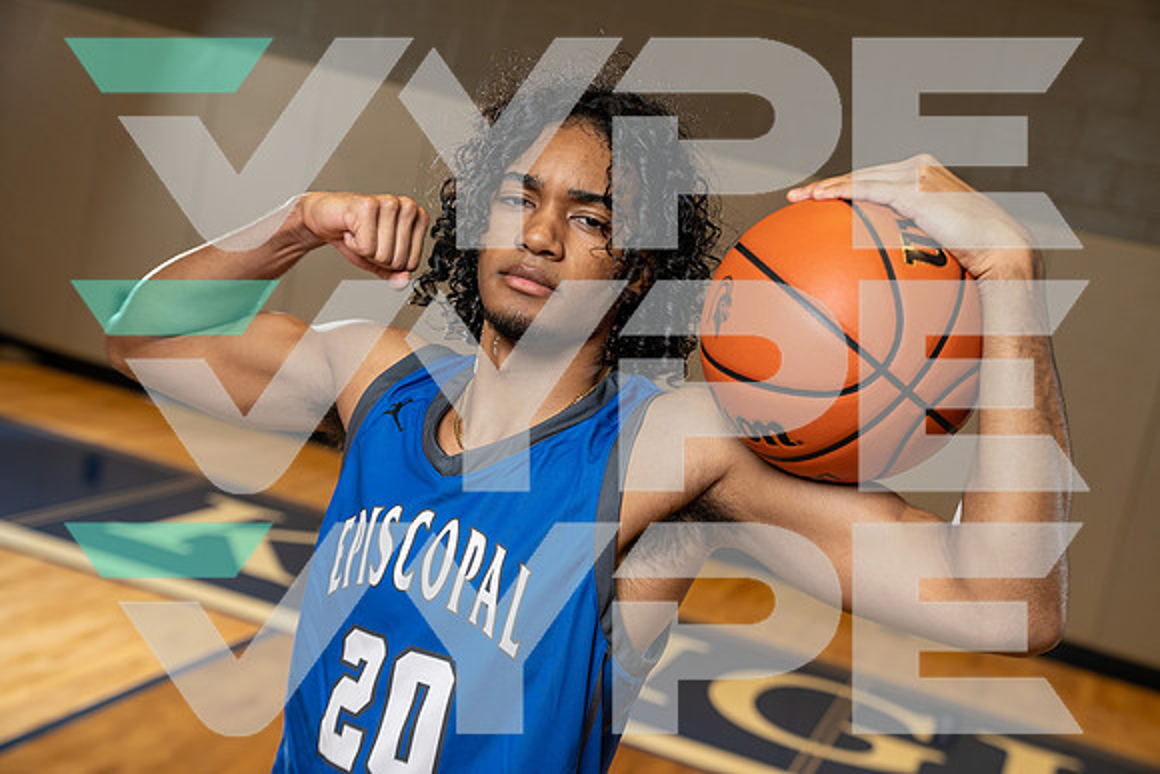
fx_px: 1740
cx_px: 580
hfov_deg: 36.9
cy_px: 387
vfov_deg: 25.1
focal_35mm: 54
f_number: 4
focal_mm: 54
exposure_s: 1/125
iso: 400
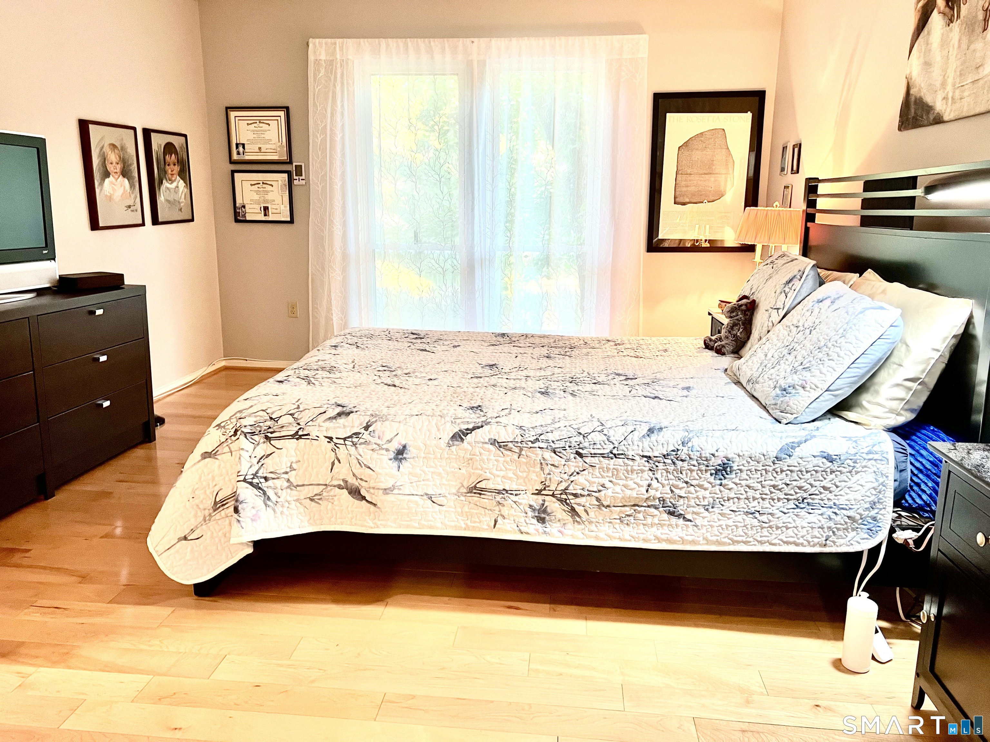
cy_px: 371
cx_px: 495
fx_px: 744
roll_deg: -0.3
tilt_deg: -12.0
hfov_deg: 67.3
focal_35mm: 26
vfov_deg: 53.1
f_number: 1.5
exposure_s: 1/60
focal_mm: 5.7
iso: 200
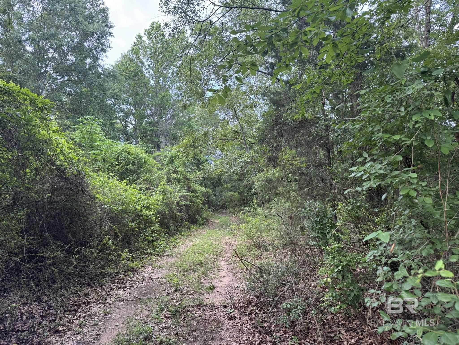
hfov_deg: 71.6
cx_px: 230
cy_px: 172
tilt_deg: +2.6
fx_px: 318
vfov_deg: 56.8
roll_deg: +2.6
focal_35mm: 24
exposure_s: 1/121
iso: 160
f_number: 1.78
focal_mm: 6.76
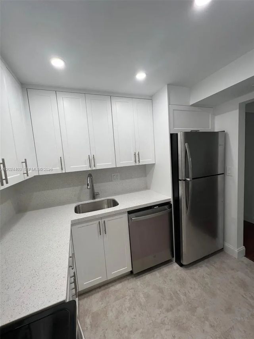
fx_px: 127
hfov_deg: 89.9
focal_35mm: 13
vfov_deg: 106.2
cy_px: 170
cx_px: 127
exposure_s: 1/120
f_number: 1.8
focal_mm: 1.57
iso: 64
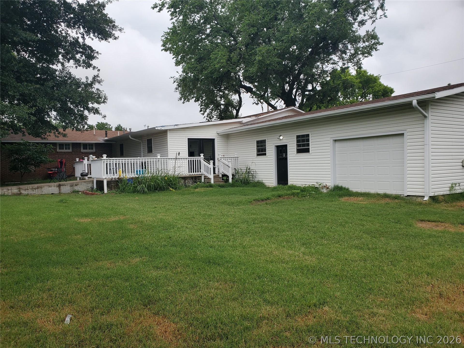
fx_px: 349
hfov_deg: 67.3
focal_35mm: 26
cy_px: 174
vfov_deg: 53.1
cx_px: 232
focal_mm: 4.3
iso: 50
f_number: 2.4
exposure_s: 1/1280
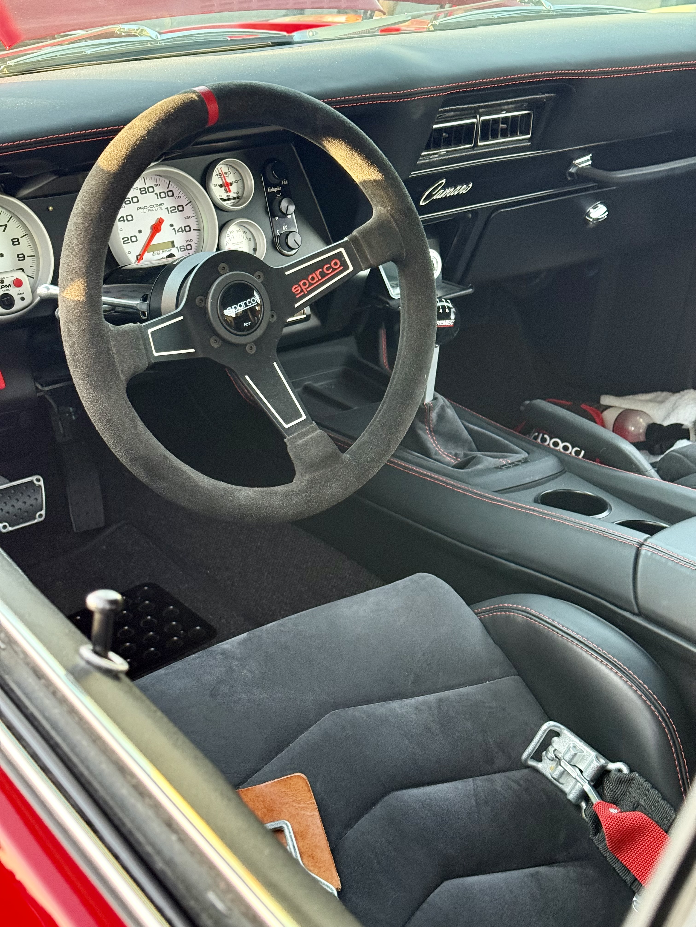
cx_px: 348
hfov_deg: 30.3
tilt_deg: -26.8
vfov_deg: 39.7
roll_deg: -0.3
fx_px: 1287
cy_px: 464
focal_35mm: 48
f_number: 1.78
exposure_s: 1/50
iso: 250
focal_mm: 6.76
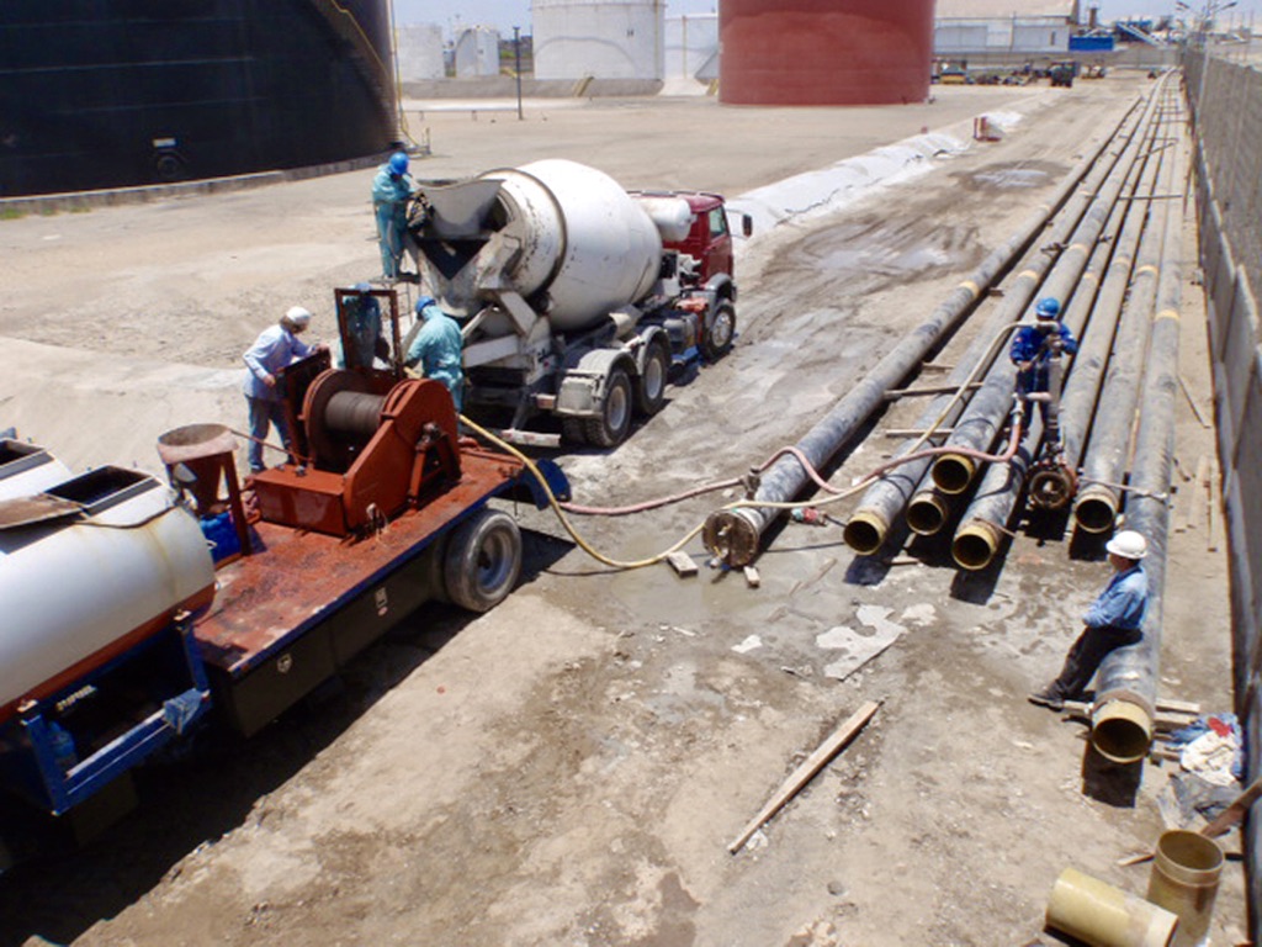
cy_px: 474
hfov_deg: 63.4
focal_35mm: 28
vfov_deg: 49.7
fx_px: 1021
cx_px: 631
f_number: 5
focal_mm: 5
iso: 64
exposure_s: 1/320
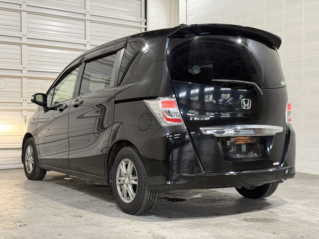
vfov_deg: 30.3
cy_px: 120
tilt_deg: +0.0
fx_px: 442
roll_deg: -0.1
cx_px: 160
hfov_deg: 39.7
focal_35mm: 48
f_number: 1.78
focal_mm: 6.76
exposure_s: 1/60
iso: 250
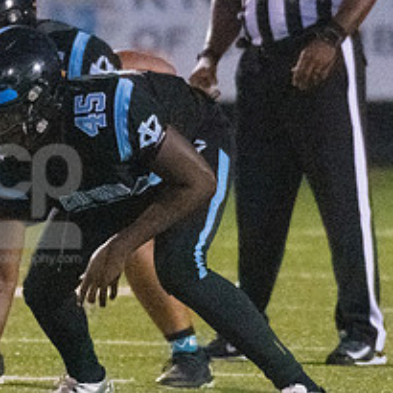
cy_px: 197
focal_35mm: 1407
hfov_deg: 1.2
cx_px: 23
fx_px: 18072
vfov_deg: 1.2
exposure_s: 1/1600
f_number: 5.6
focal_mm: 390
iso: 10000
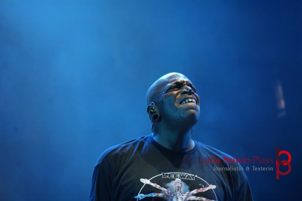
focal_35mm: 274
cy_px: 100
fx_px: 2303
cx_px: 151
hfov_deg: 7.5
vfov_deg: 5.0
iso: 4000
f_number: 6.3
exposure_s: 1/320
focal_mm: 183
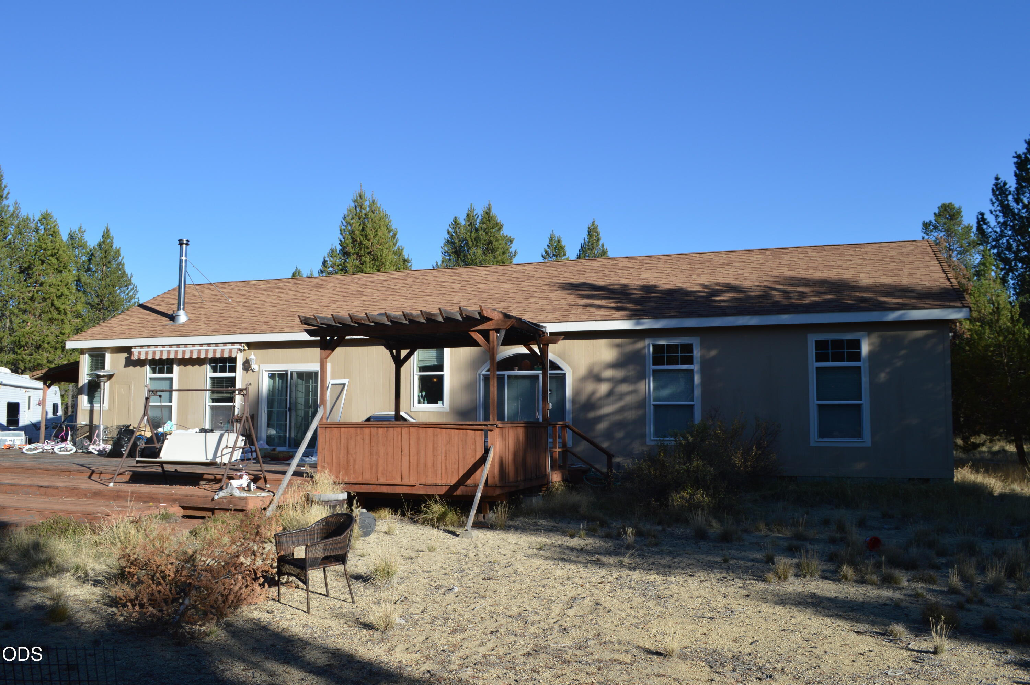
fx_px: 772
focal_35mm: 27
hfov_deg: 67.4
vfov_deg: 47.8
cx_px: 515
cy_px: 342
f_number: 7.1
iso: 100
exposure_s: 1/200
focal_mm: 18
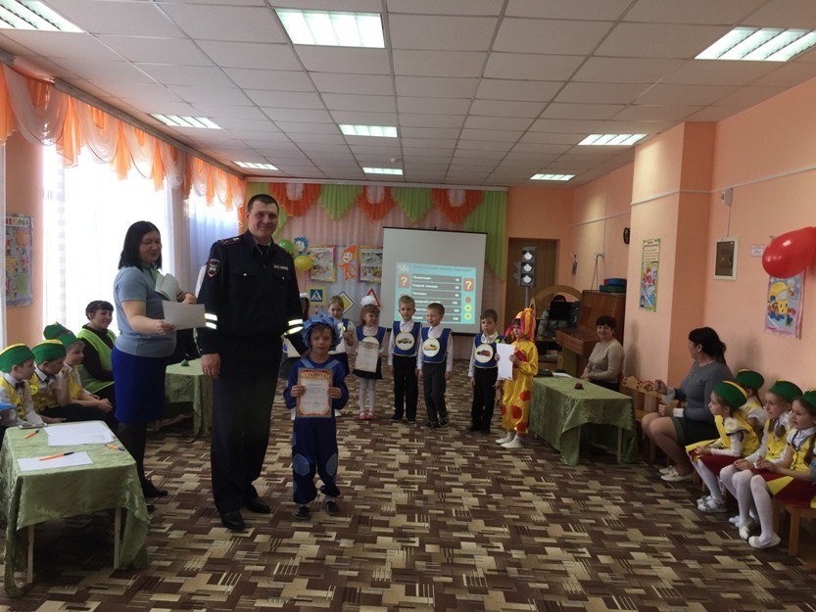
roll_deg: -2.5
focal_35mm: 29
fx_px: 684
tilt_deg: -2.9
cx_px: 408
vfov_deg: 48.2
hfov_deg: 61.7
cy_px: 306
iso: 32
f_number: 2.2
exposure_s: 1/50
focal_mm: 4.15
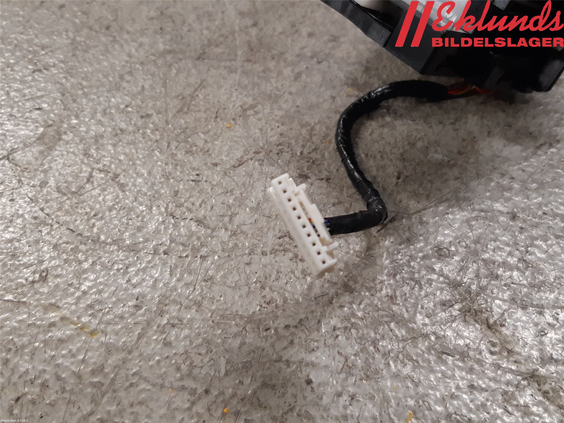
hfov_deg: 67.3
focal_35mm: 26
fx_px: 424
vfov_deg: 53.1
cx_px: 282
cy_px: 212
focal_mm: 3.93
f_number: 1.7
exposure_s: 1/50
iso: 100
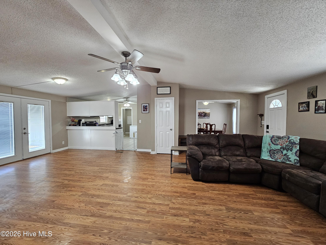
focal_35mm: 13
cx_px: 163
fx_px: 122
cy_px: 122
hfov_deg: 106.2
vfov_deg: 89.9
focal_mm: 2.2
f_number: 2.2
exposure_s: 1/60
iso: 250
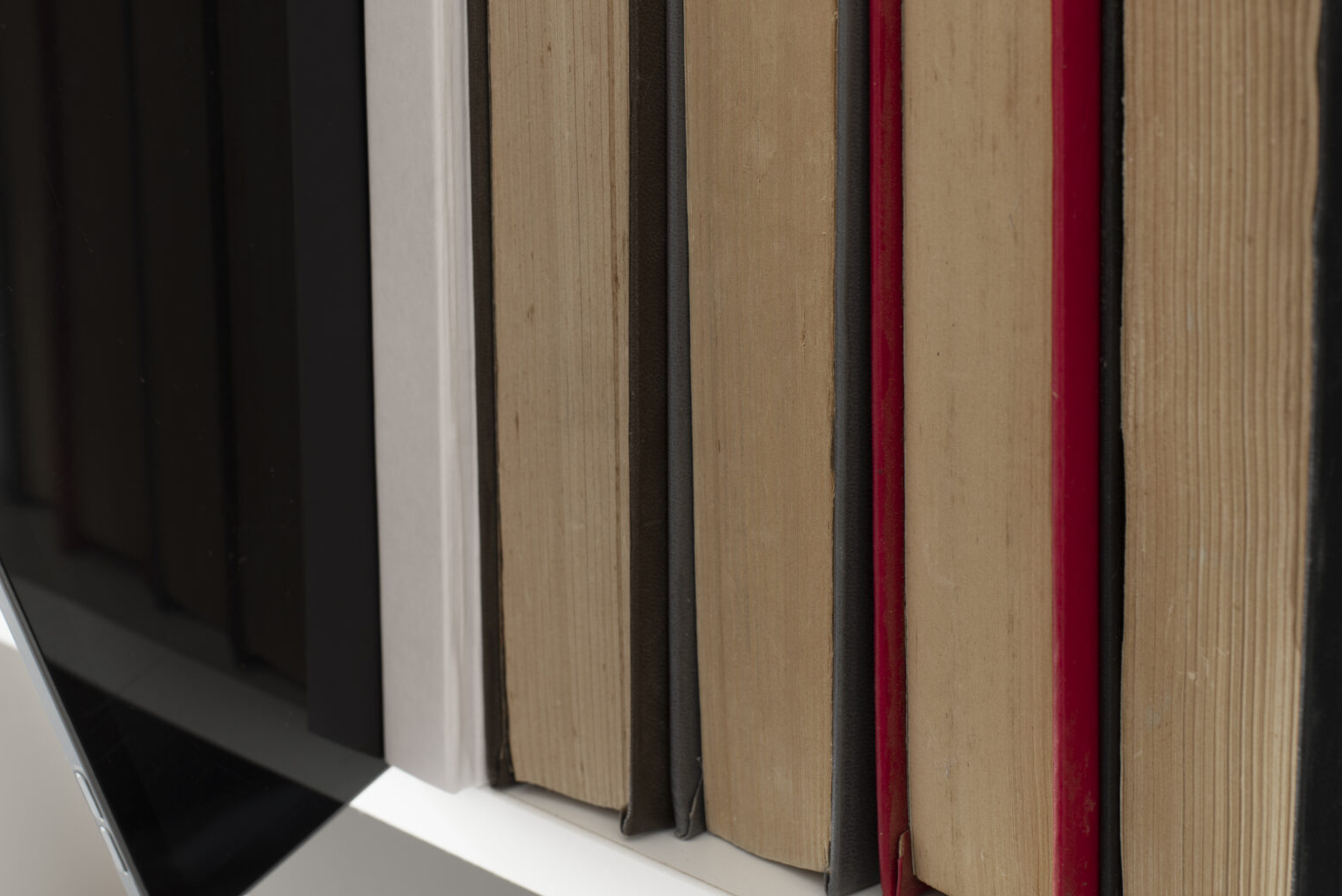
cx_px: 575
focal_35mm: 83
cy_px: 189
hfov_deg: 24.4
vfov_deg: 16.4
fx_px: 3096
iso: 100
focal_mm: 50
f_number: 3.5
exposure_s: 1/2
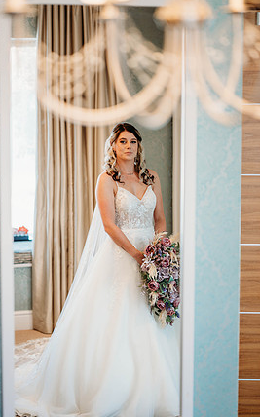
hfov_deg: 14.3
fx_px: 1033
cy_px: 215
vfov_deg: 22.8
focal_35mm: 91
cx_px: 118
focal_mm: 85
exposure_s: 1/200
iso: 140
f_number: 2
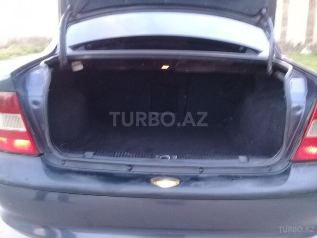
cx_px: 158
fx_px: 284
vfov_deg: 45.4
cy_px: 119
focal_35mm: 31
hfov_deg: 58.4
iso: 200
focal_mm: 3.3
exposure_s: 1/17
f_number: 2.2
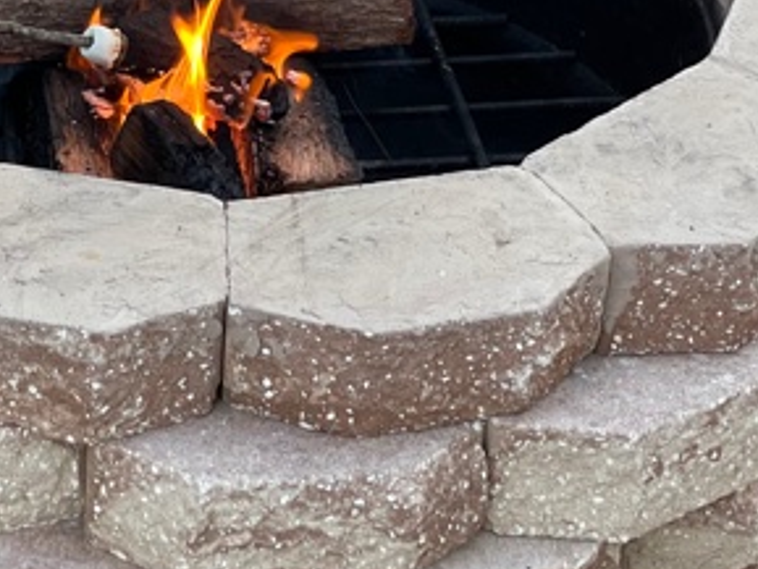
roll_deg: -2.2
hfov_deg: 17.1
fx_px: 2519
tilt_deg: -29.2
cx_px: 228
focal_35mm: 115
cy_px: 63
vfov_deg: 12.8
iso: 200
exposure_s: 1/74
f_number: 2
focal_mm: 6
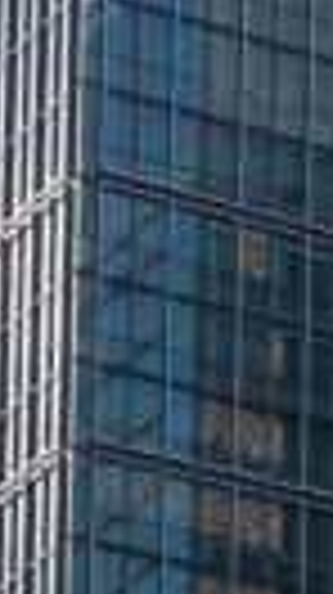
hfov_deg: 3.3
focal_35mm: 355
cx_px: 1127
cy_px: 1638
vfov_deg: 5.8
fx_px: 5587
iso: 400
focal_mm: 37.4
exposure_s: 1/60
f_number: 5.6
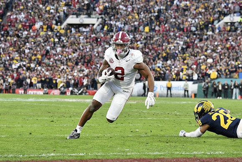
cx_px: 121
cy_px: 81
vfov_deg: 10.2
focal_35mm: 135
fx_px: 908
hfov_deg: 15.2
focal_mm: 135
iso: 3200
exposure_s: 1/1000
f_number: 5
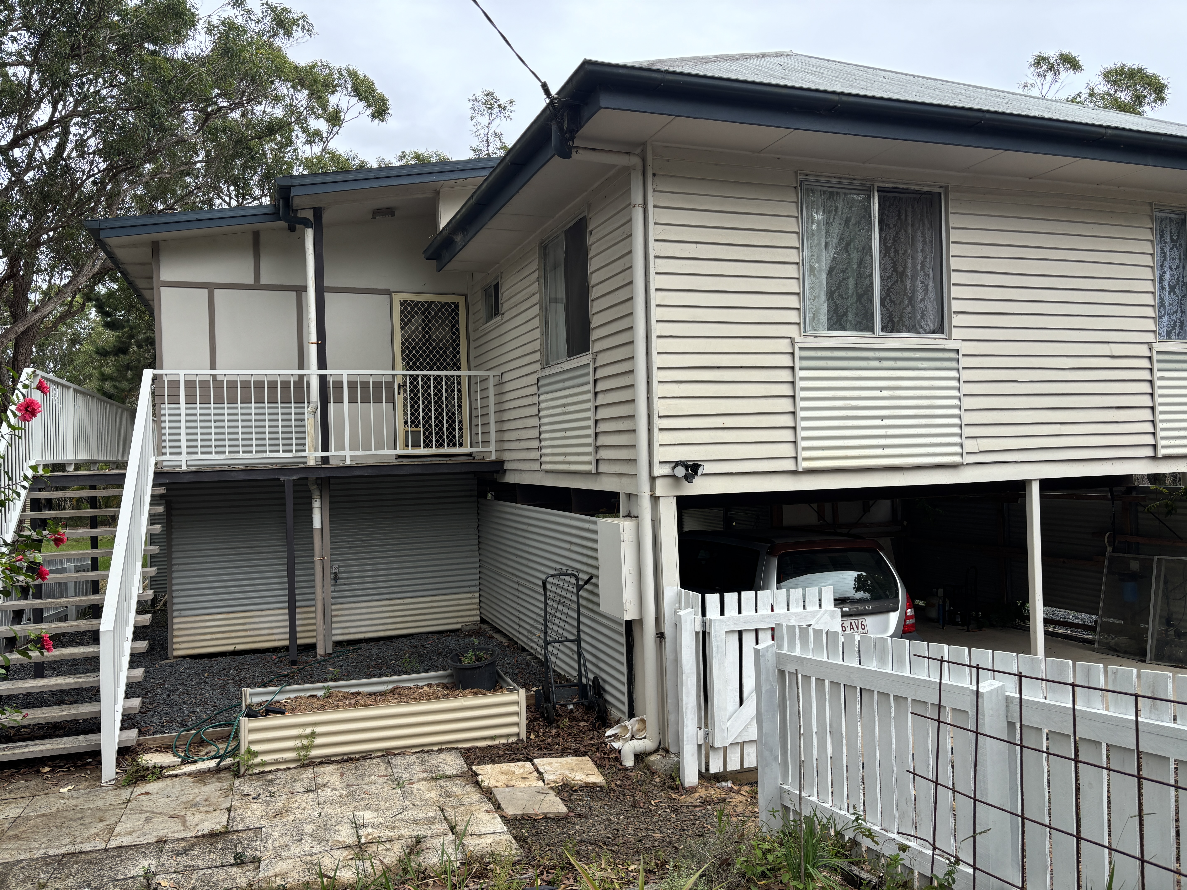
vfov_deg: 53.1
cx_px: 594
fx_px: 892
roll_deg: +1.1
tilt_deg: +0.0
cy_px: 445
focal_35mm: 26
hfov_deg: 67.3
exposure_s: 1/918
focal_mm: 5.96
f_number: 1.6
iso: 50
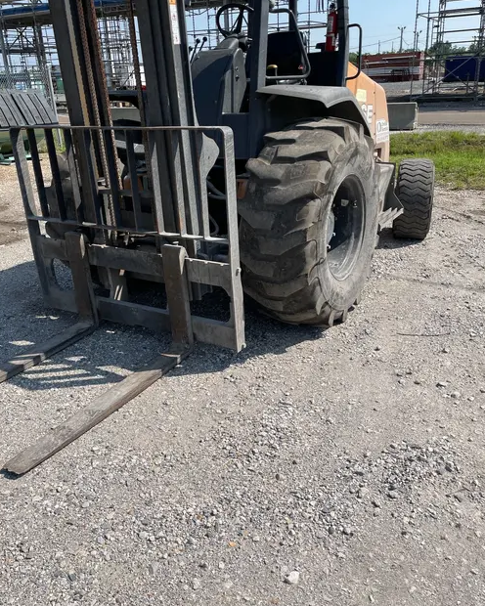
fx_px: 538
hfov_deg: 48.5
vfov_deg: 58.6
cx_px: 242
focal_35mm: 30
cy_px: 271
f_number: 1.6
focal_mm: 4.2
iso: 50
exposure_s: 1/4831
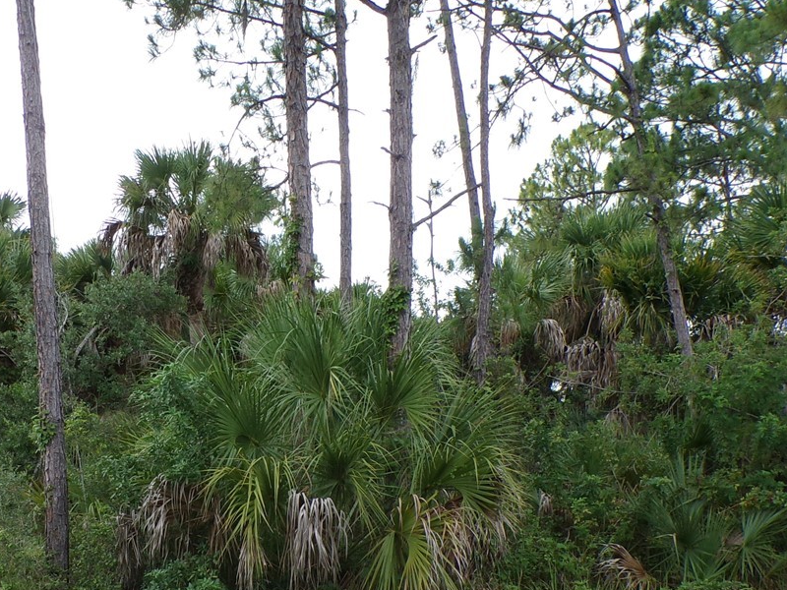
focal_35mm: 48
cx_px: 301
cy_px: 508
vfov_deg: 29.3
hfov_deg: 39.4
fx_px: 1091
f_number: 4.4
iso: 100
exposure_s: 1/170
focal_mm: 4.3
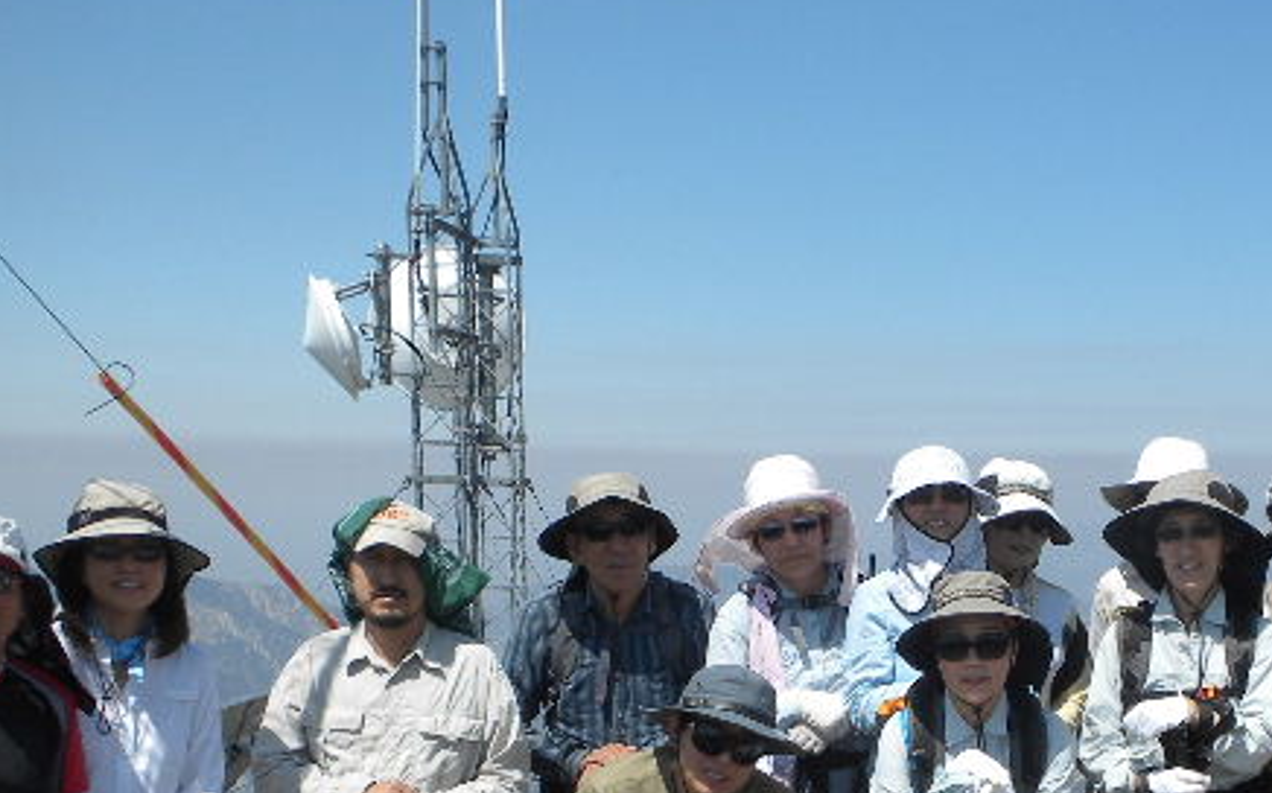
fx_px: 2495
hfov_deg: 28.3
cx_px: 899
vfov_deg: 17.6
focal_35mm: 72
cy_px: 810
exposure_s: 1/126
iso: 64
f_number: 10
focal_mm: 6.6
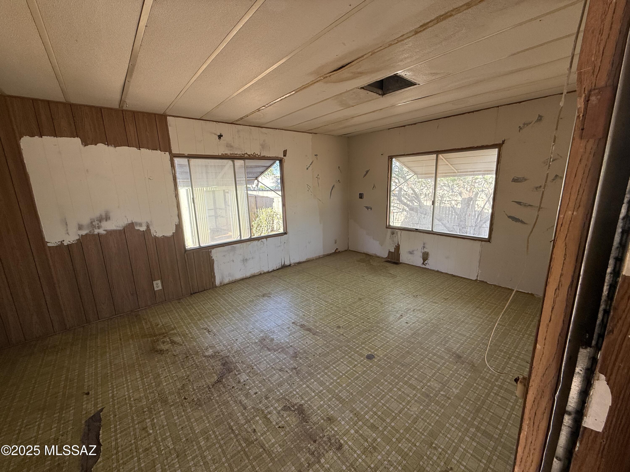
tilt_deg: -12.3
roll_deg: +1.2
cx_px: 315
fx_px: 255
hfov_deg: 102.1
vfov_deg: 85.7
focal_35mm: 14
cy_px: 236
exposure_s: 1/105
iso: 64
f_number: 2.2
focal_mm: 2.22
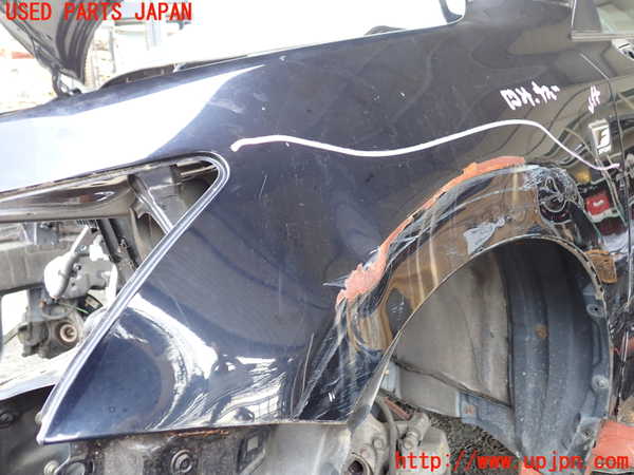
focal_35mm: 30
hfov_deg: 60.0
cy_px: 238
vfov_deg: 46.8
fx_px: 549
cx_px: 317
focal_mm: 5.4
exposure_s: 1/60
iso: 125
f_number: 2.3
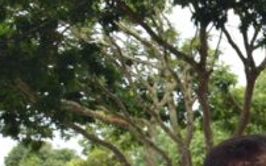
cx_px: 386
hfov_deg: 18.5
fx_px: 732
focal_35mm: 101
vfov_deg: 12.3
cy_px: 248
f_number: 5.6
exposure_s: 1/125
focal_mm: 18
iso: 100
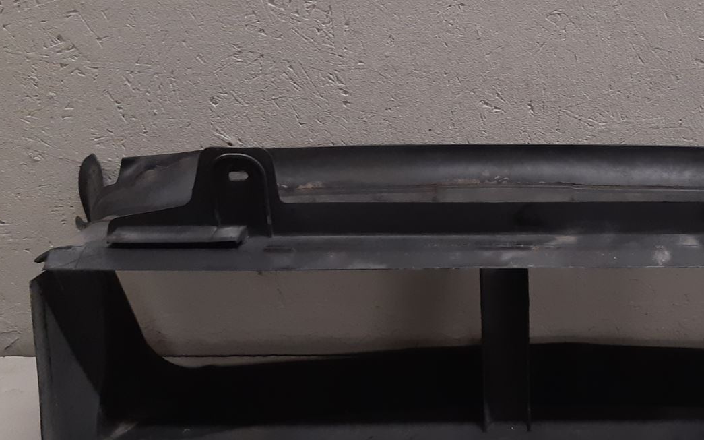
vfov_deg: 24.0
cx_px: 587
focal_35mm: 54
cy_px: 236
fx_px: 1036
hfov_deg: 36.0
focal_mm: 3.93
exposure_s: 1/50
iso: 125
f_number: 1.7
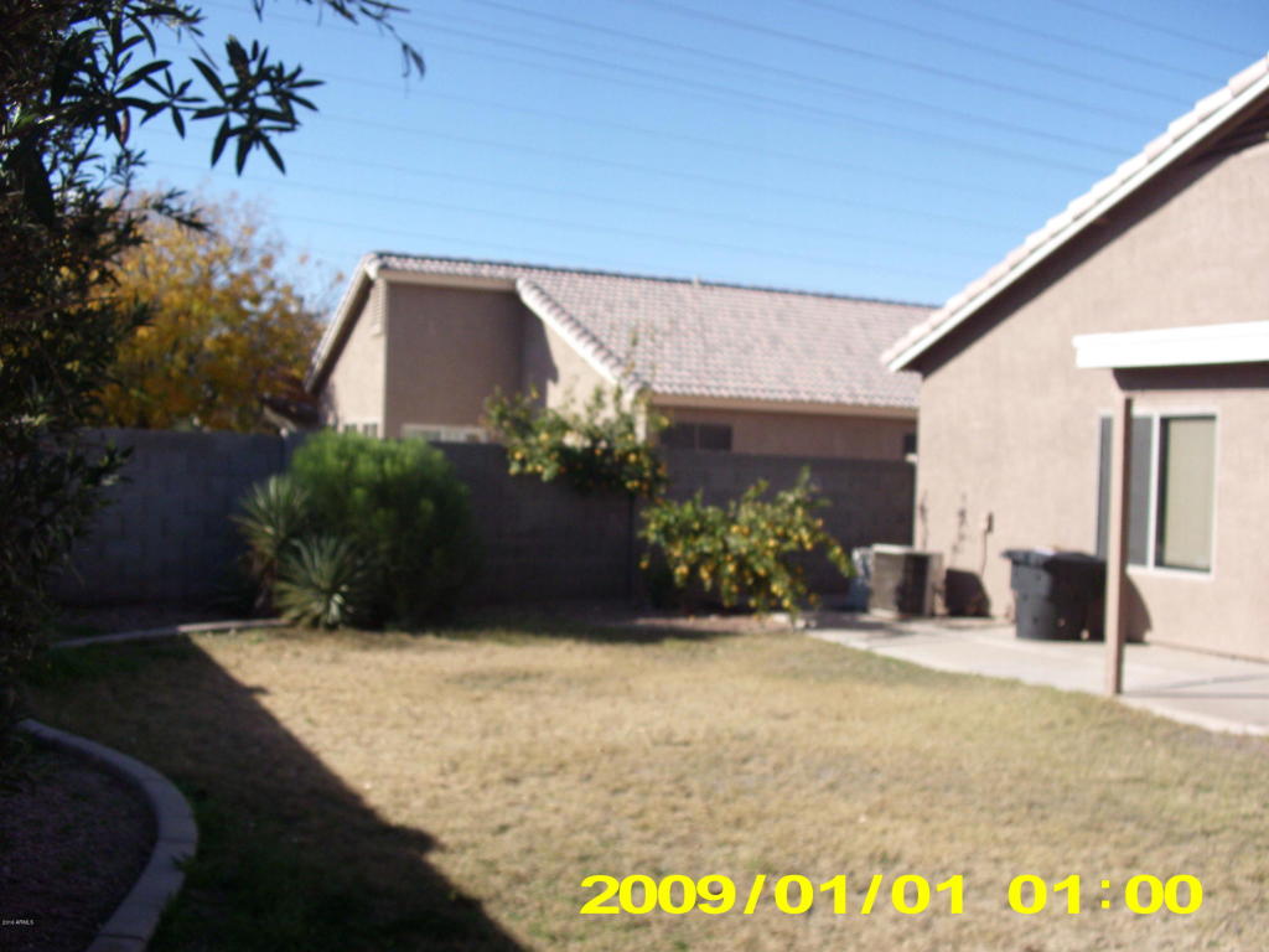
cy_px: 476
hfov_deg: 49.0
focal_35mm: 38
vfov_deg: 37.7
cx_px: 634
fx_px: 1393
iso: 125
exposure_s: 1/200
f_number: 7.8
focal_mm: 6.3
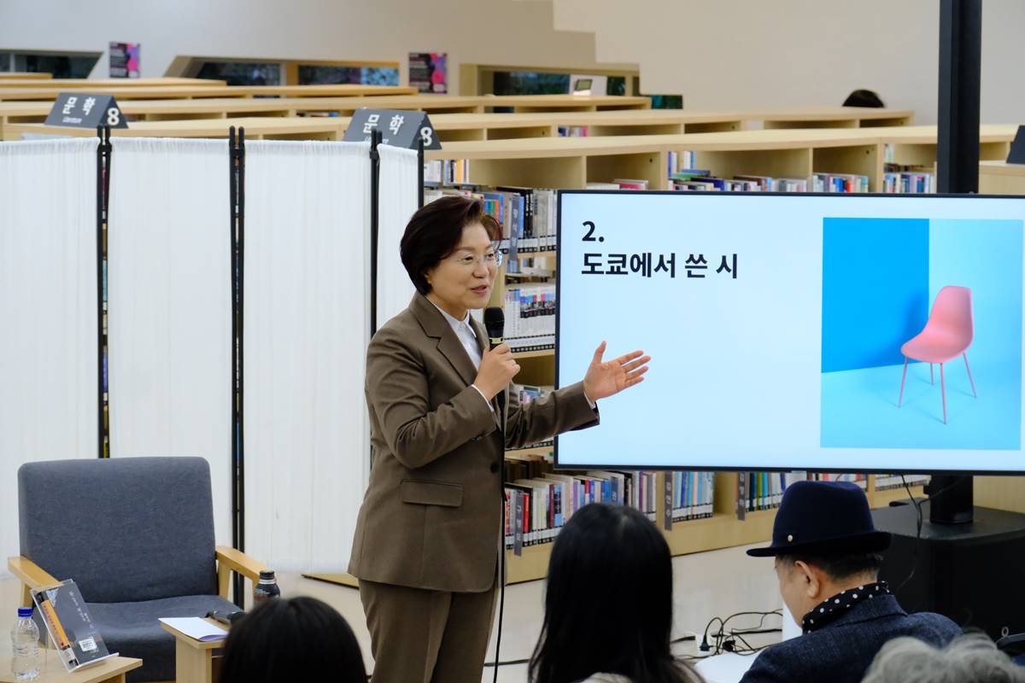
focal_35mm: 105
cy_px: 342
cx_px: 512
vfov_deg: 13.0
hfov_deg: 19.5
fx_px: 2989
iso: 3200
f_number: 5
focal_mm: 70
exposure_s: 1/250
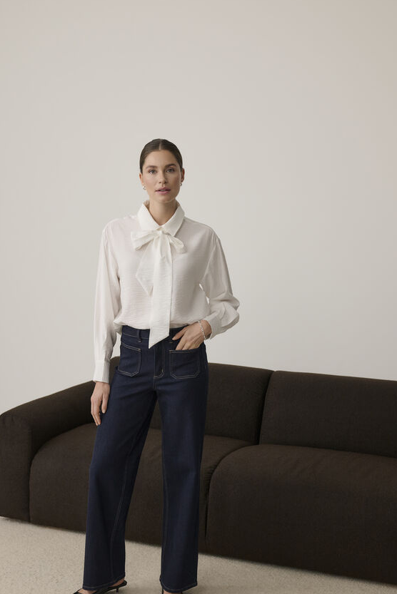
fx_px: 992
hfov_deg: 22.6
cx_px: 197
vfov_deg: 33.3
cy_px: 334
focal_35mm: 60
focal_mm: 50
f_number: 4
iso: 400
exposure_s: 1/250
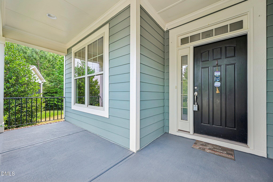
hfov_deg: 104.3
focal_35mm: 14
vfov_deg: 81.2
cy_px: 91
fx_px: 106
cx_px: 136
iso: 220
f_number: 8
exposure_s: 1/15
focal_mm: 14
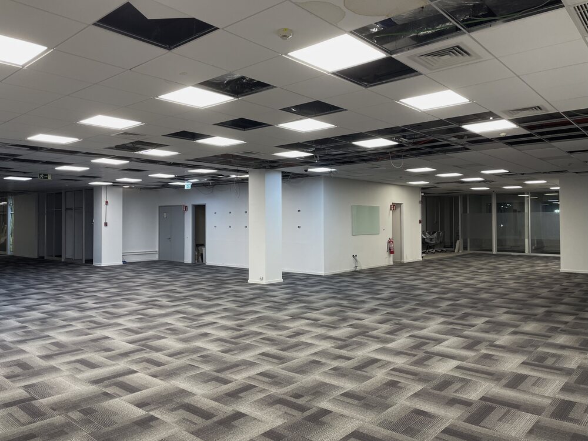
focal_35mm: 26
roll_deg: +0.6
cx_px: 294
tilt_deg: +1.2
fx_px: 442
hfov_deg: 67.3
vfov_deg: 53.1
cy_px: 220
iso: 100
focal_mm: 4.2
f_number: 1.6
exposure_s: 1/100
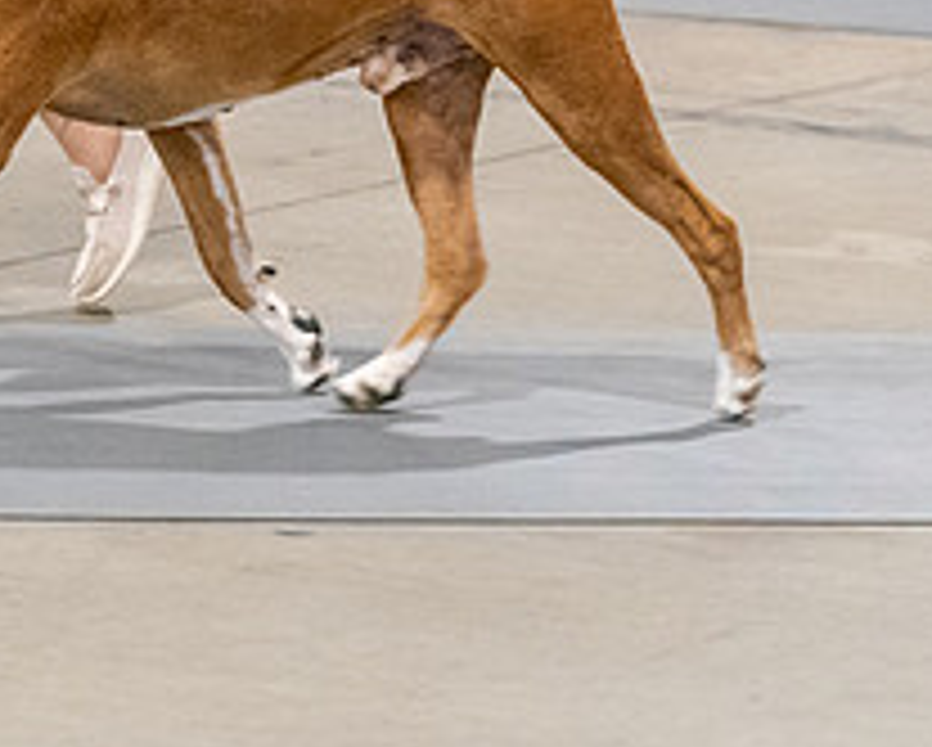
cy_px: -180
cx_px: 281
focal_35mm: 349
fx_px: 9636
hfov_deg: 5.5
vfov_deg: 4.4
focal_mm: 114
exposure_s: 1/250
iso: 6400
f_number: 3.5
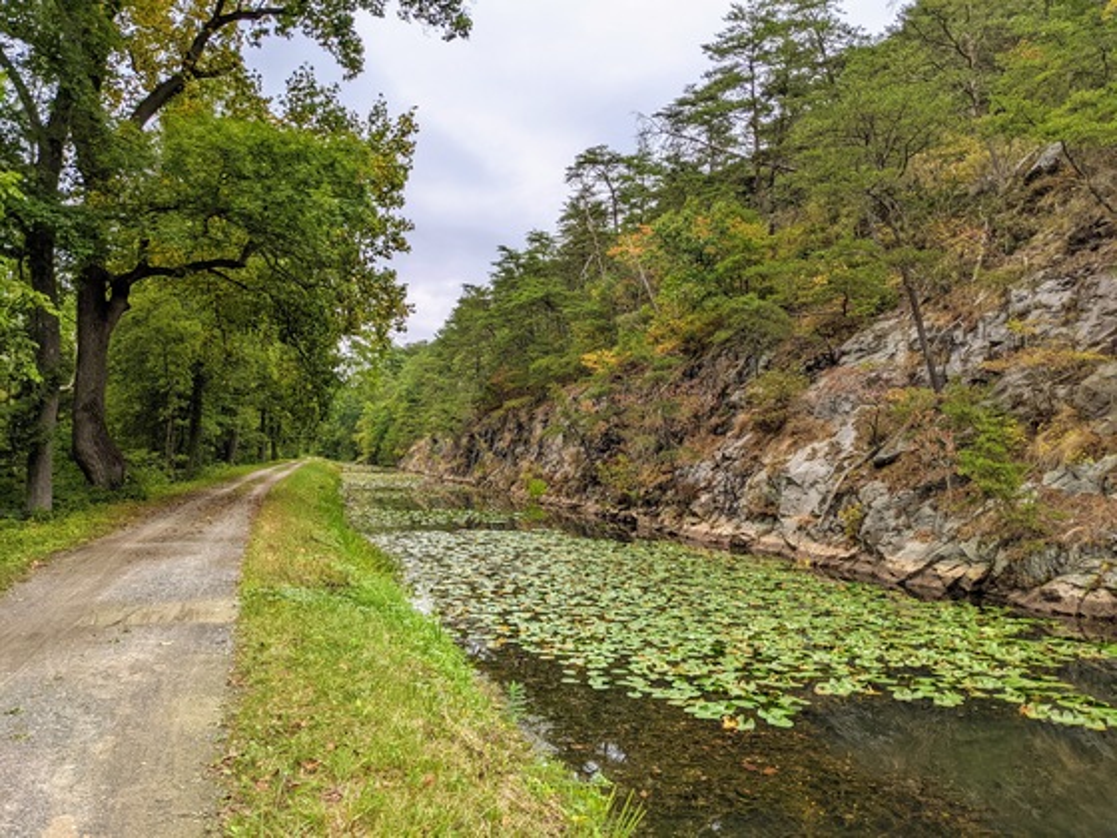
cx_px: 558
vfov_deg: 51.4
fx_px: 871
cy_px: 419
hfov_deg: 65.3
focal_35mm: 27
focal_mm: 4.38
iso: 61
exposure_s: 1/1232
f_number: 1.73
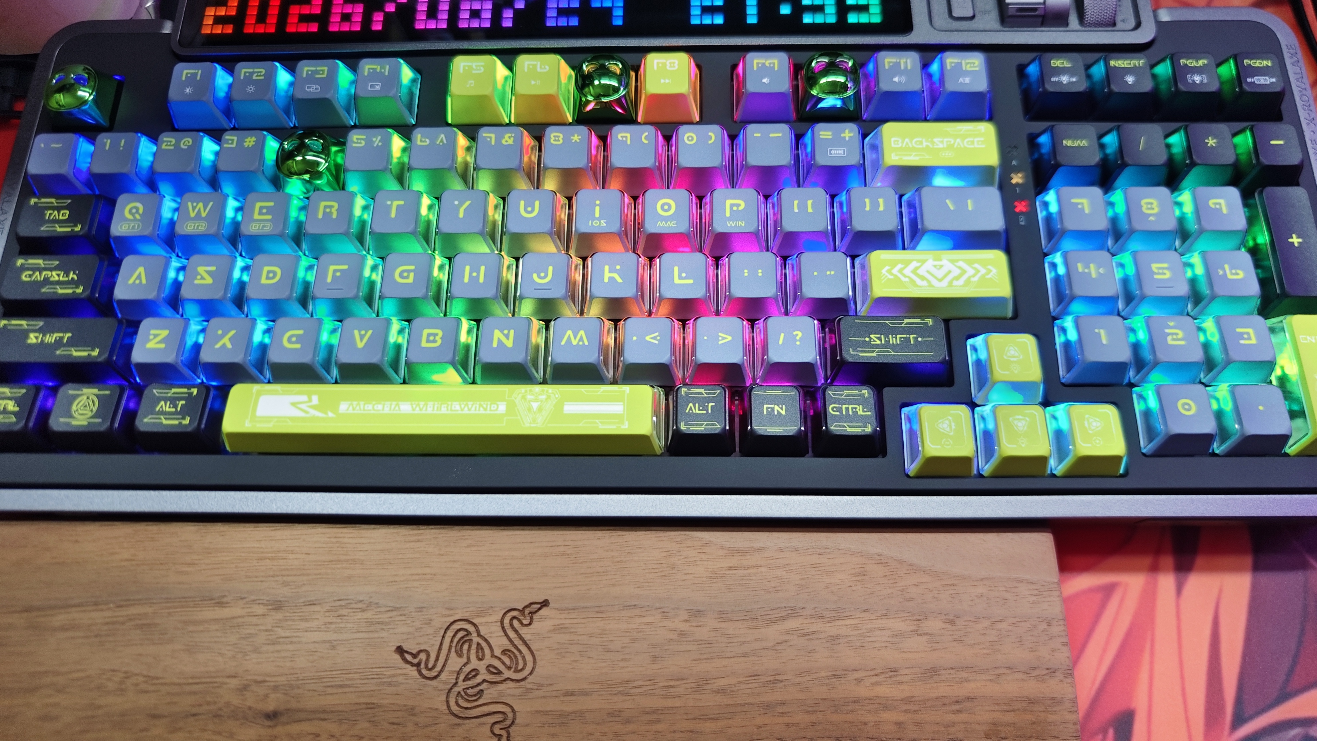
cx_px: 665
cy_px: 308
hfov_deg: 71.9
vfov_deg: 44.2
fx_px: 908
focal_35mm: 26
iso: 312
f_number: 1.75
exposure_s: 1/19.2
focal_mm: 8.67
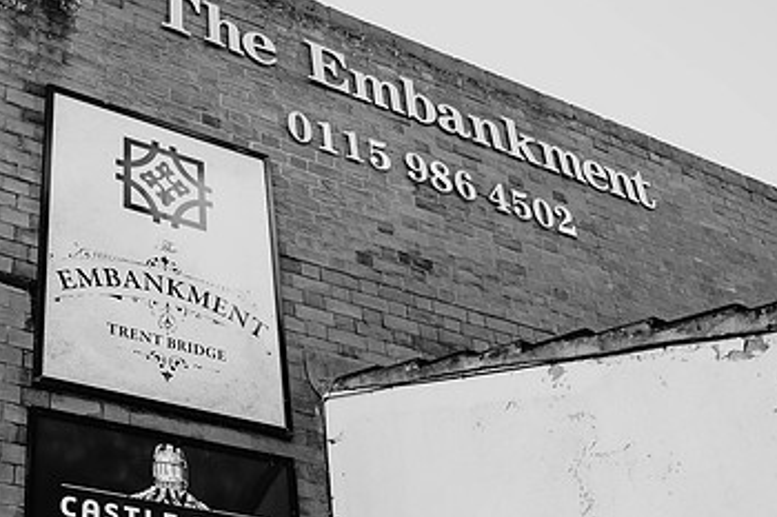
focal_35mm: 58
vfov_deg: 23.3
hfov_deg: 34.2
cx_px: 264
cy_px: 293
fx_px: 1251
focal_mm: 35
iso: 100
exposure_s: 1/1000
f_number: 2.5
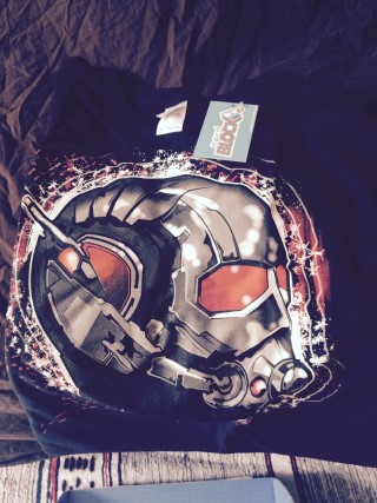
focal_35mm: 29
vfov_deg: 61.7
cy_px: 252
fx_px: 421
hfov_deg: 48.2
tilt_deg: -53.2
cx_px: 188
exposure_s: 1/30
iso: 64
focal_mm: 4.15
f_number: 2.2
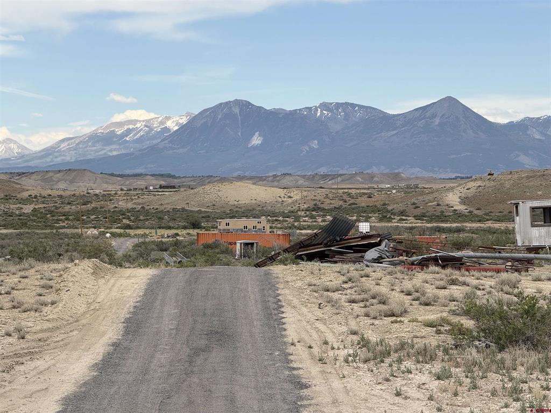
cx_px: 276
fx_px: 1910
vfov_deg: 12.3
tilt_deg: +1.1
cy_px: 206
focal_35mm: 120
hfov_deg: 16.4
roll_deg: +1.1
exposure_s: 1/1114
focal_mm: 15.66
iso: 50
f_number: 2.8
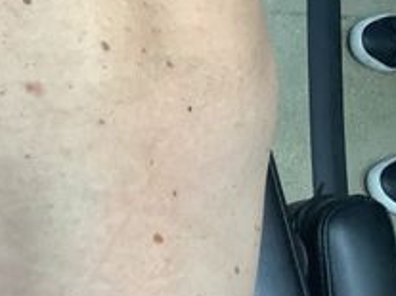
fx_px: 857
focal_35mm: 75
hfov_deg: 24.6
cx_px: -19
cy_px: 116
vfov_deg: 19.6
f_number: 2.4
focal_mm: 3.3
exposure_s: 1/60
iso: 125
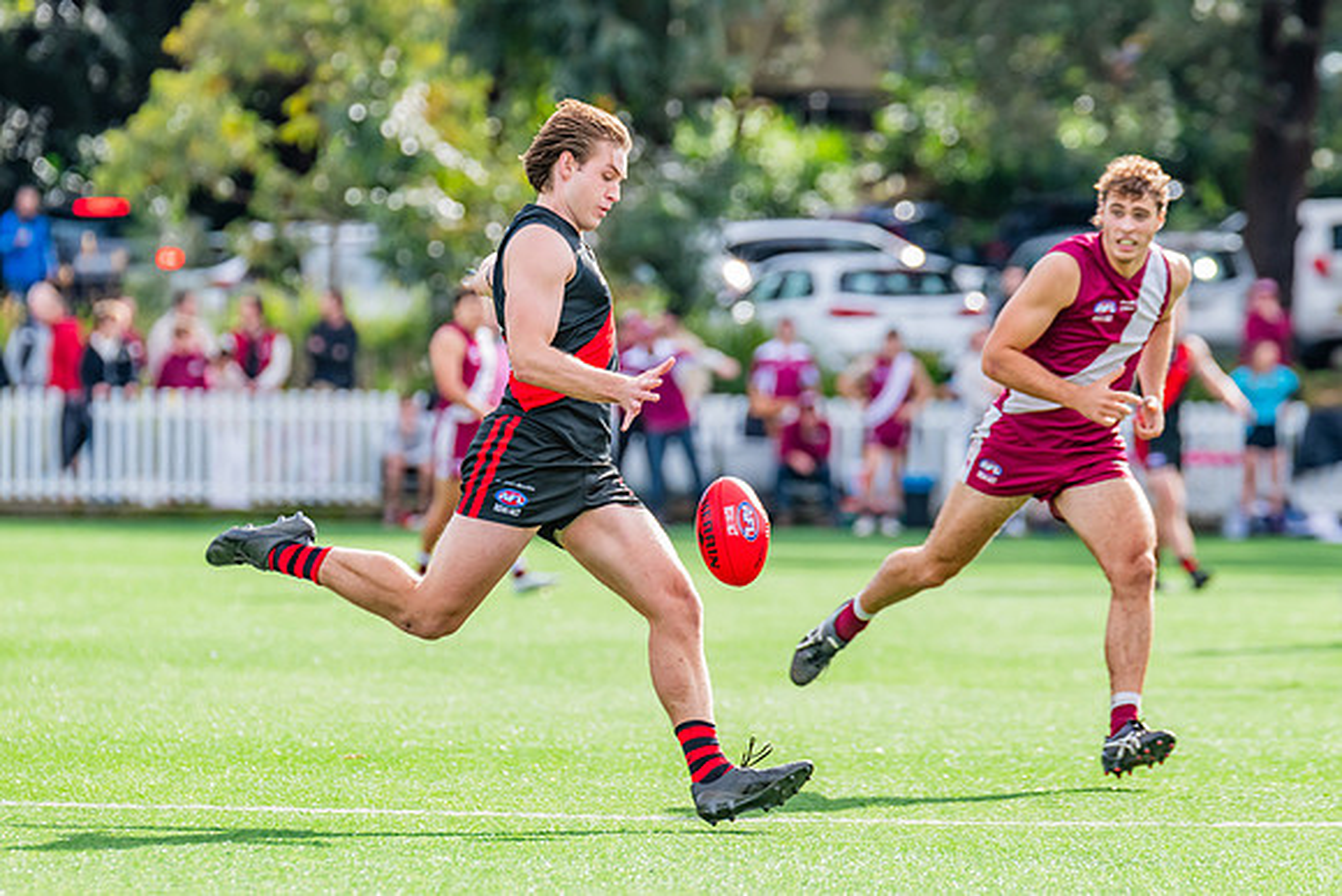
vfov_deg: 3.6
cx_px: 672
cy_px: 451
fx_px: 14391
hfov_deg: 5.3
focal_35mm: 386
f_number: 5.6
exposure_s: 1/1250
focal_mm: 330
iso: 800
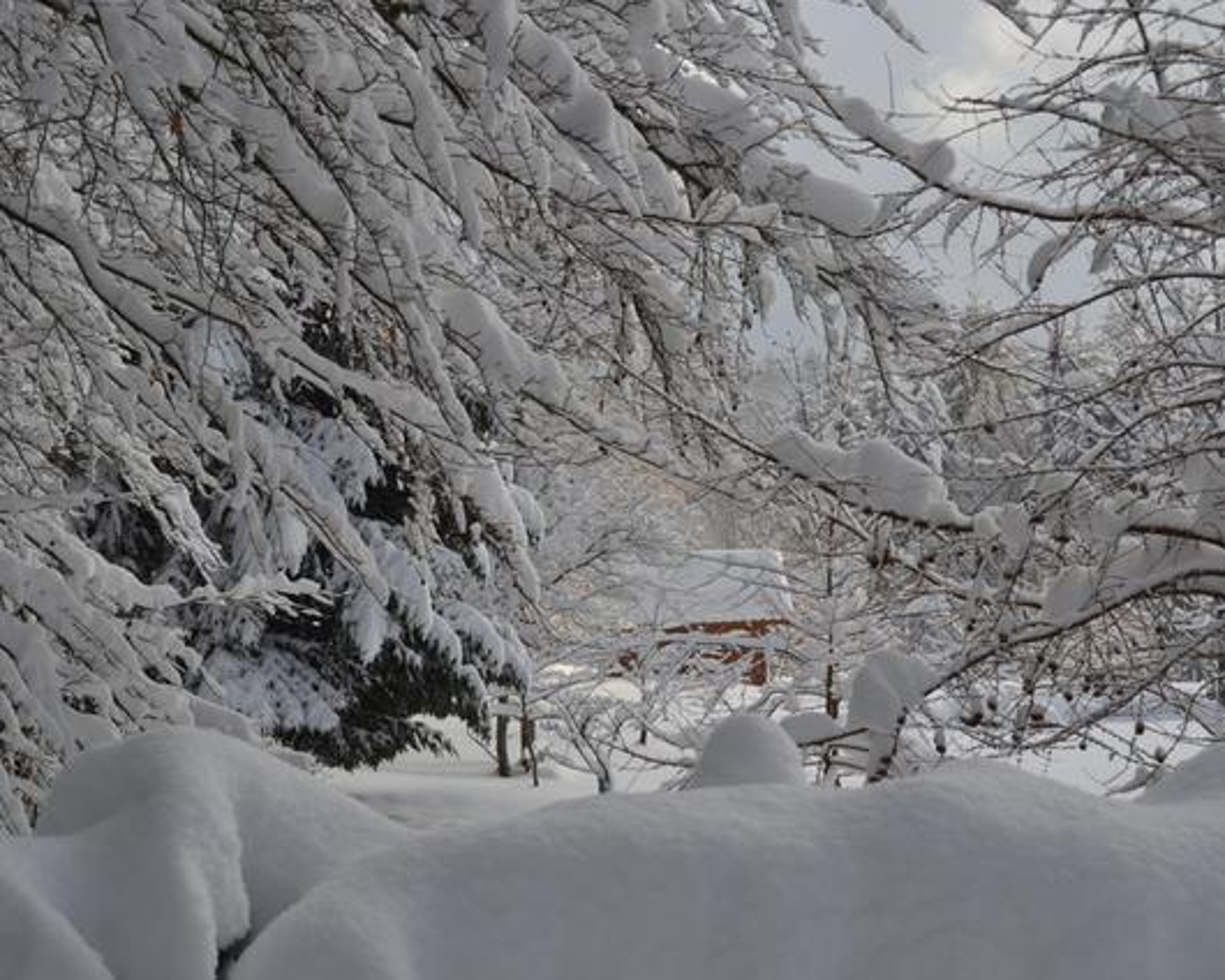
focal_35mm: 94
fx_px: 3392
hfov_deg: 20.5
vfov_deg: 16.4
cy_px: 489
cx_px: 629
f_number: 9
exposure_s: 1/320
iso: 100
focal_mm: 55
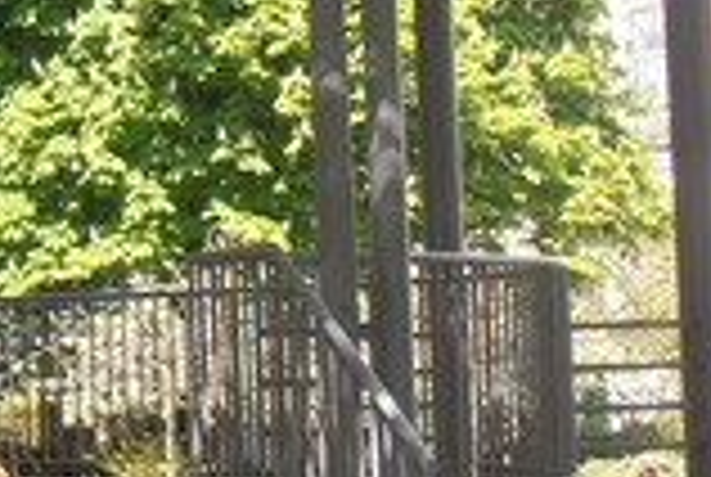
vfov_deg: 7.4
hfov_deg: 10.9
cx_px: -148
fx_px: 3661
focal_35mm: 185
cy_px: 54
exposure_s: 1/200
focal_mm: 7.87
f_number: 4.2
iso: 80
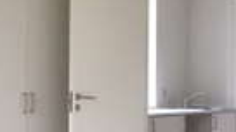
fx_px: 544
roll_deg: -1.7
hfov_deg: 23.1
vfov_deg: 13.8
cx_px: -20
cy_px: 83
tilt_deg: -0.4
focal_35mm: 87
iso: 80
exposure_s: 1/33
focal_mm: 4.15
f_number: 2.2
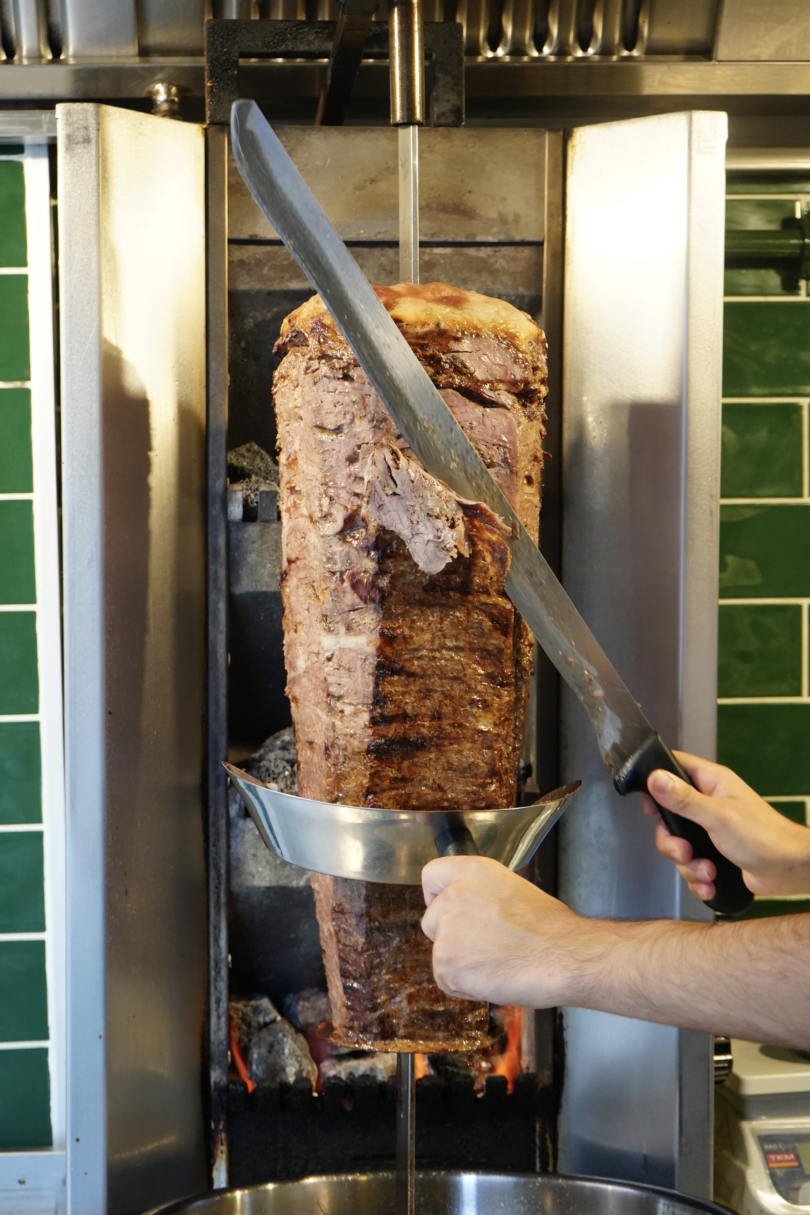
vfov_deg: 32.9
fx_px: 2059
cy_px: 608
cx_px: 411
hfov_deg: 22.3
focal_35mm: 61
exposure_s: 1/400
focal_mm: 60
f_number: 6.3
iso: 4000
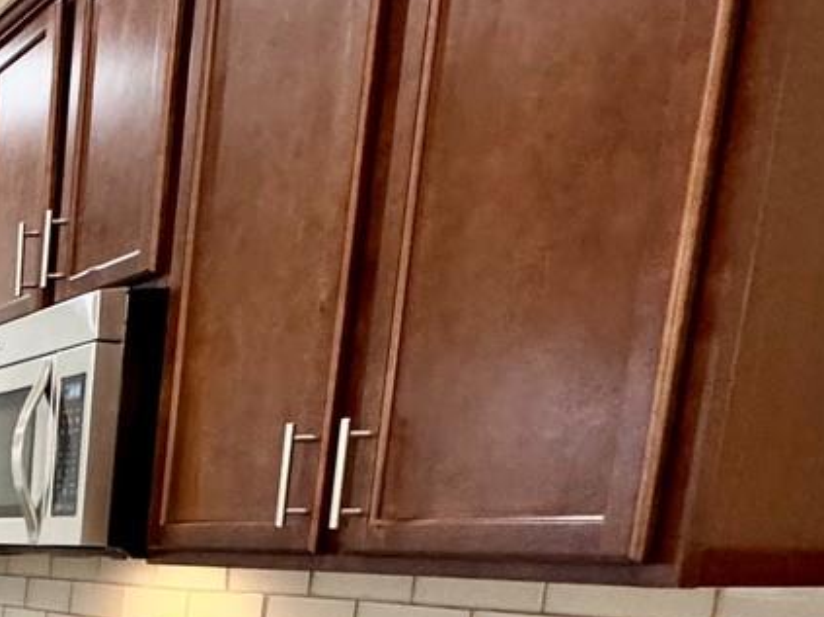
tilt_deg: -10.3
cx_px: -569
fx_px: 1261
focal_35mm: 53
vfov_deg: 24.7
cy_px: 753
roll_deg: +1.0
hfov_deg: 23.6
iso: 250
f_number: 2.2
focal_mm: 2.22
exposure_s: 1/60
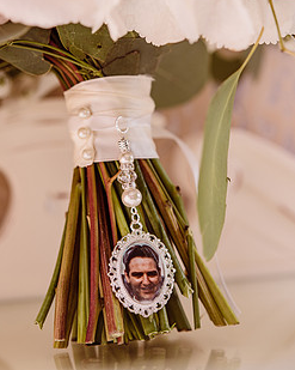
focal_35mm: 82
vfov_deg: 23.2
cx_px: 139
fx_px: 895
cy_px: 140
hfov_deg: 18.7
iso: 200
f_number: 4.5
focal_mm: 60
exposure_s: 1/80
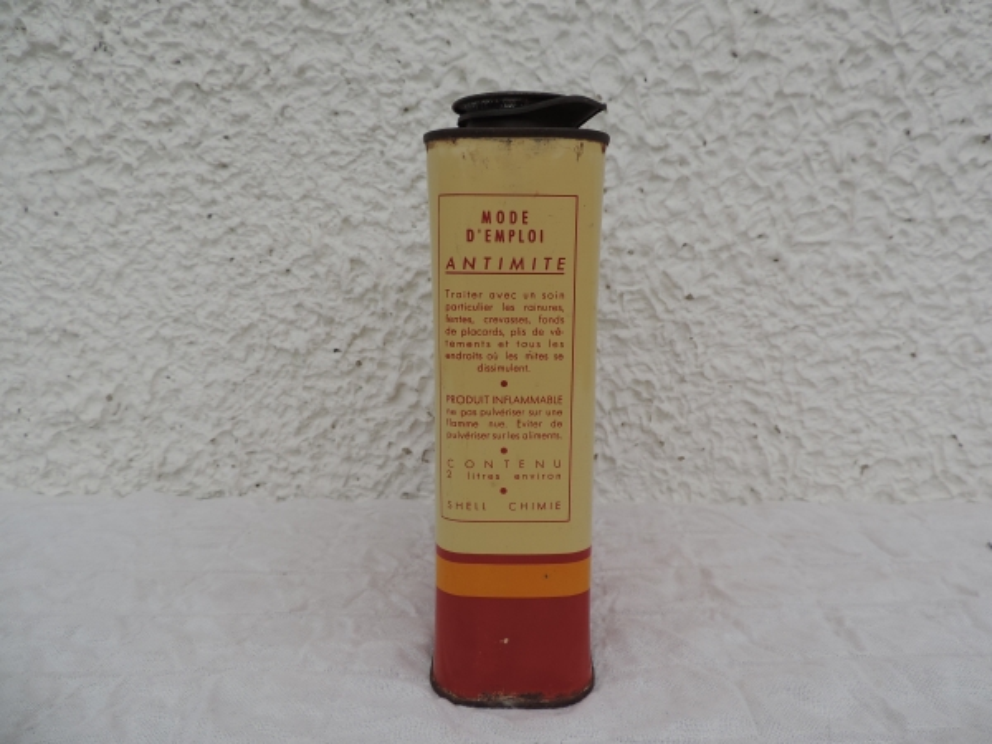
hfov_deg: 71.6
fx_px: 688
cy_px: 372
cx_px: 496
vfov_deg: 56.8
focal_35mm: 24
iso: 80
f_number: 3
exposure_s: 1/200
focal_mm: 4.3
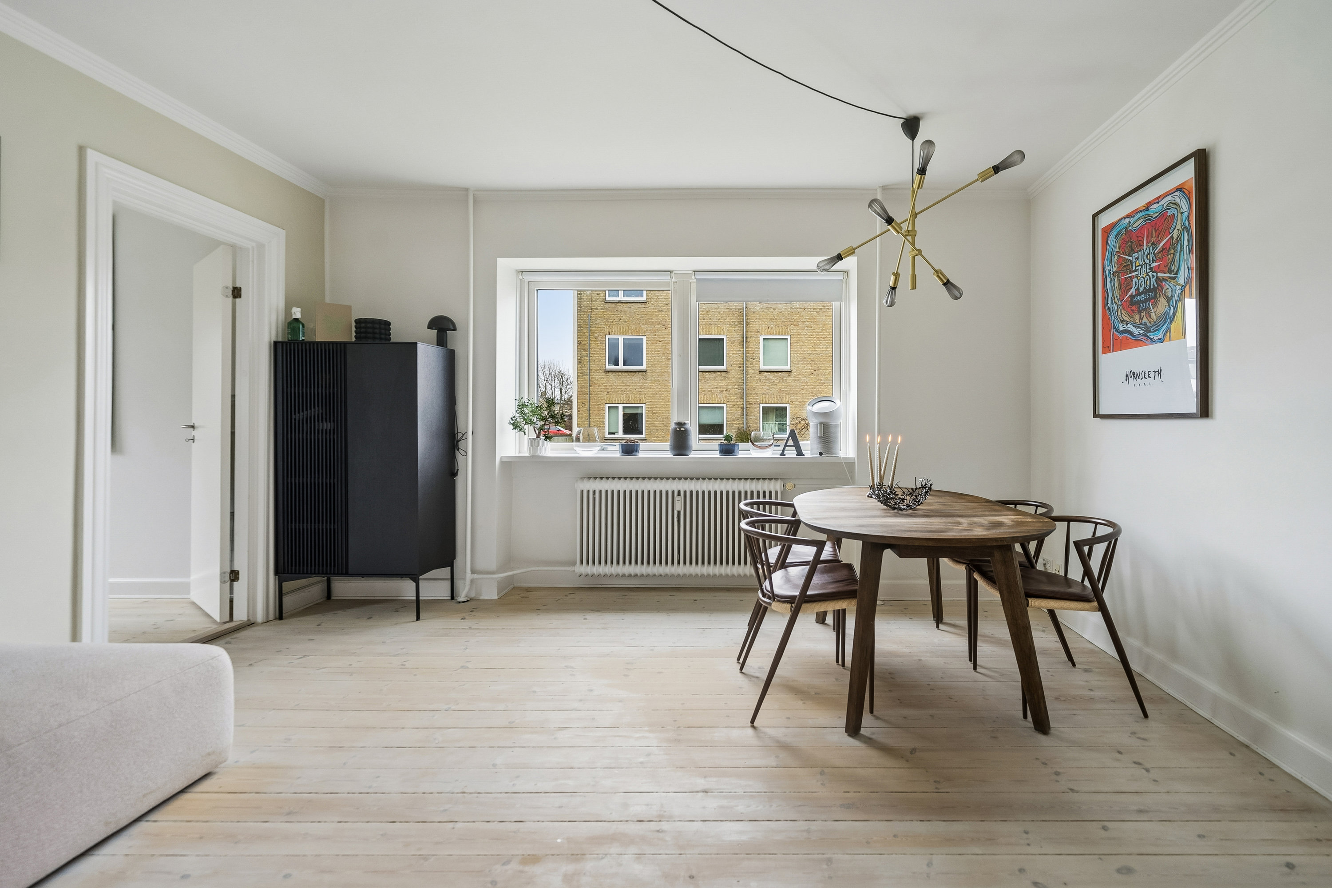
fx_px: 518
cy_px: 444
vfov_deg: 81.2
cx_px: 666
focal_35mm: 14
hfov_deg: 104.3
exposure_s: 1/15
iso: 200
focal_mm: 14
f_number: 5.6
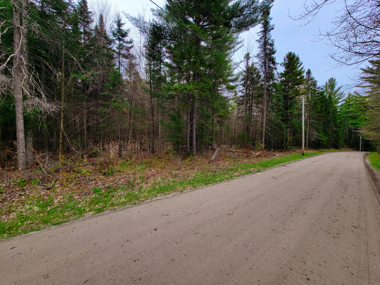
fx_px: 143
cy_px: 142
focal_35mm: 13
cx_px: 190
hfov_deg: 106.2
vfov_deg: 89.9
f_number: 2.2
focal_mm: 2.2
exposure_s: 1/270
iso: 50
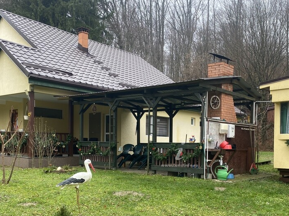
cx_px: 177
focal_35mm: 38
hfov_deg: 48.6
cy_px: 151
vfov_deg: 37.1
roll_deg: -0.4
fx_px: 317
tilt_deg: -1.7
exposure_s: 1/169
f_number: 1.8
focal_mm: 4.25
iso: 32
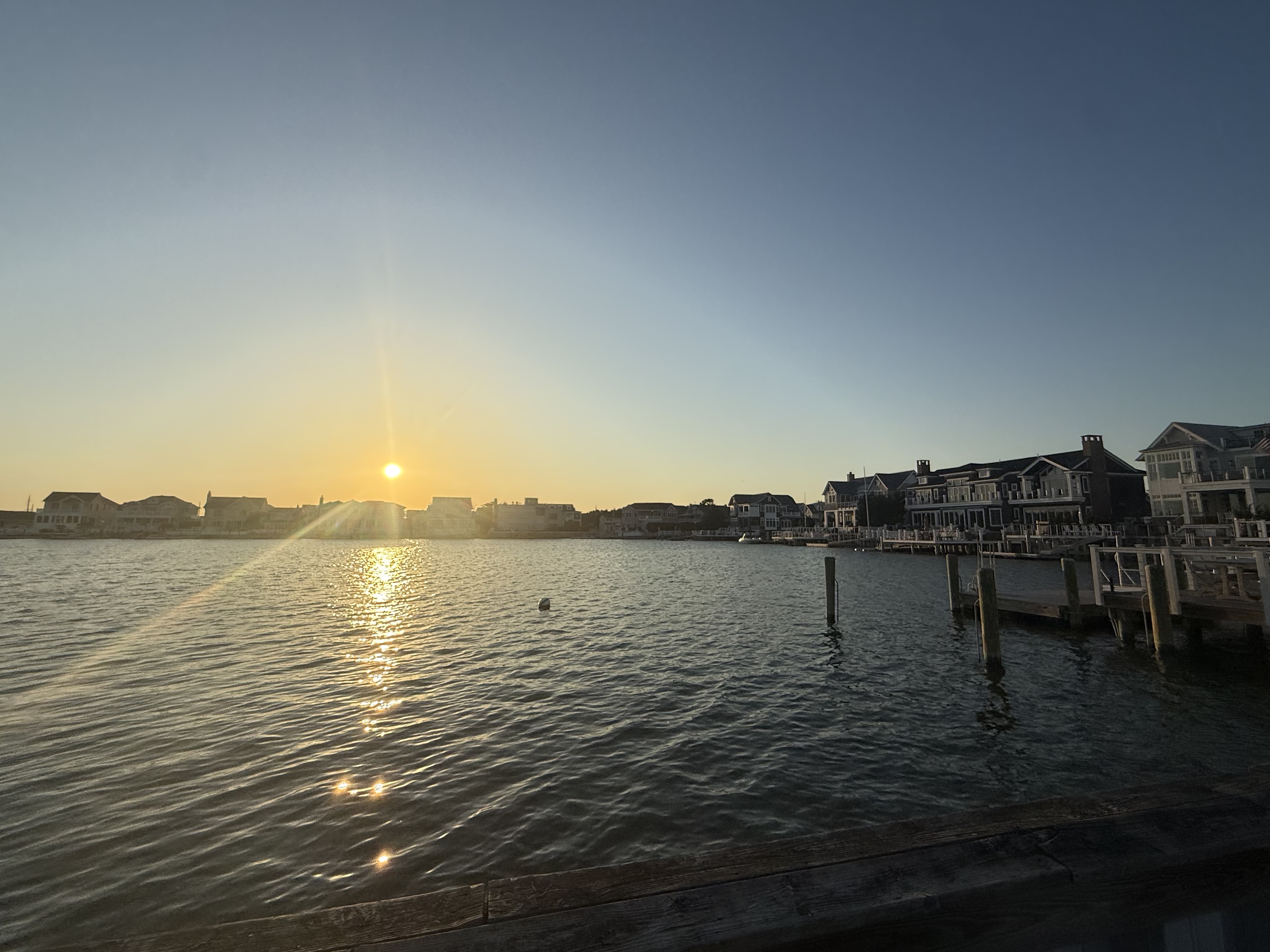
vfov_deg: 77.9
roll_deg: -0.1
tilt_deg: +9.4
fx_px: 587
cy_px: 436
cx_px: 661
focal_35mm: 16
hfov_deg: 94.4
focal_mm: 2.22
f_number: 2.2
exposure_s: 1/6173
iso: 50
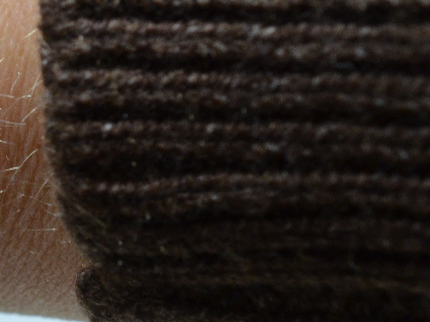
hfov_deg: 10.7
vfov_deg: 8.3
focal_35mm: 178
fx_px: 2211
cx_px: -223
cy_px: 134
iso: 1000
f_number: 9
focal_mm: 40
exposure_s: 1/125
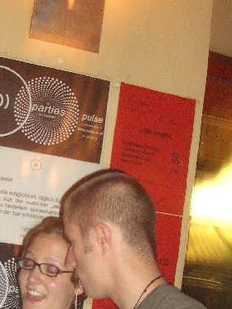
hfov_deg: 19.6
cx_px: 94
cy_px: 186
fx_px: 670
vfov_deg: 25.9
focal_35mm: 75
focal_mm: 5.8
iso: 100
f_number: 2.6
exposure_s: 4
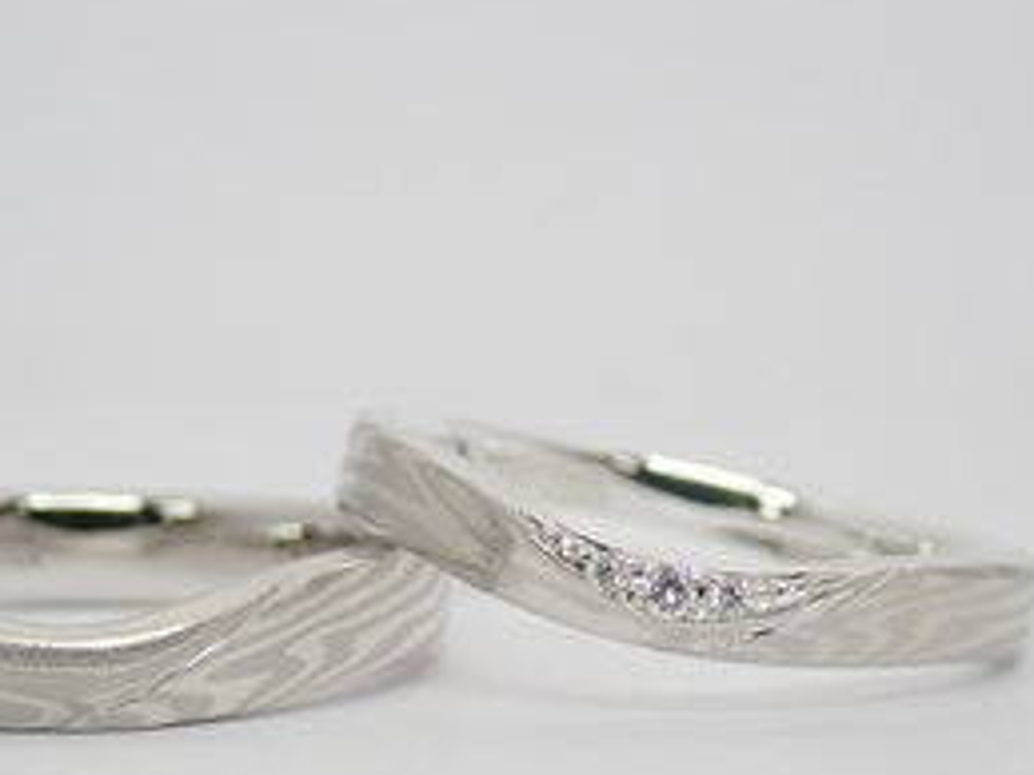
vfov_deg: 11.0
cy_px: 581
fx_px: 4001
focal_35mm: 134
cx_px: 379
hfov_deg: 14.7
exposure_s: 1/100
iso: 200
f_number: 4.1
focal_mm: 13.65
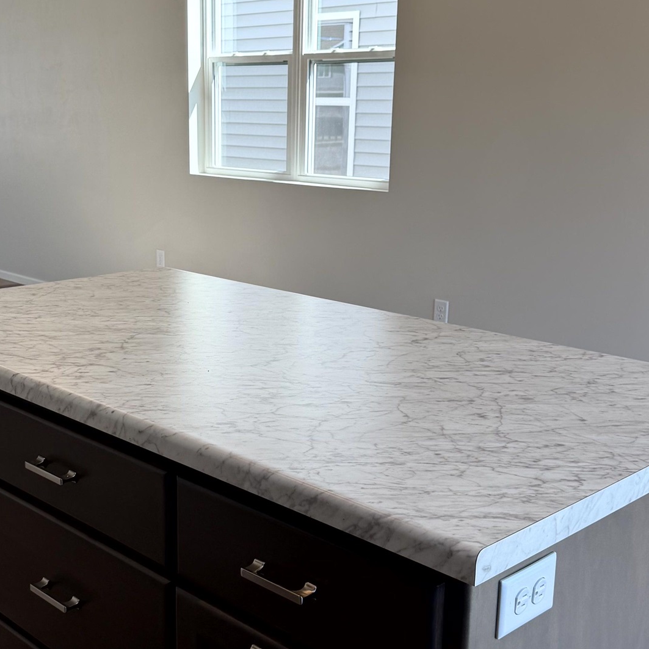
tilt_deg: -12.0
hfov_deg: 36.6
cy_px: 355
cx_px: 243
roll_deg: -0.4
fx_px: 976
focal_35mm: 46
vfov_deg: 36.8
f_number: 1.78
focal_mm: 6.76
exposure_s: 1/272
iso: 80
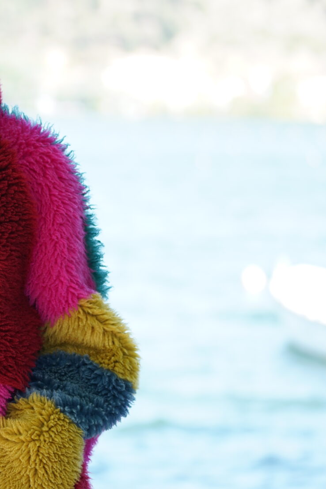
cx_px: -33
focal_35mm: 162
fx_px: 2199
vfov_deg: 12.7
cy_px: 273
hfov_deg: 8.4
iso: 160
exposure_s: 1/250
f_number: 2.8
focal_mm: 70
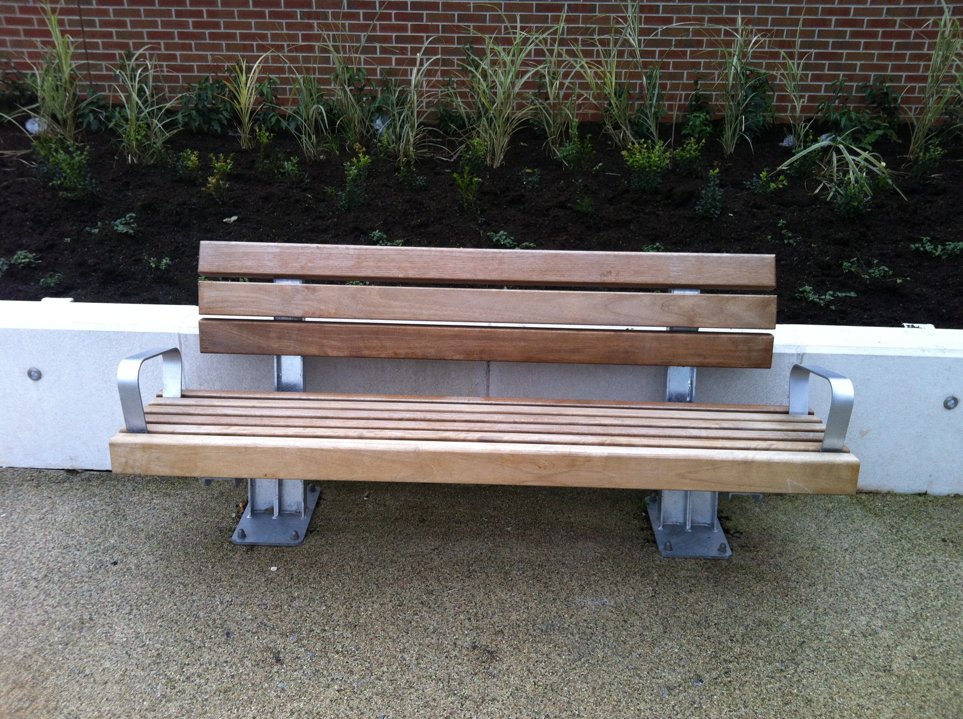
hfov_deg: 52.7
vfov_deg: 40.6
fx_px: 972
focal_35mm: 35
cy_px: 360
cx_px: 482
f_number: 2.8
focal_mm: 3.85
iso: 100
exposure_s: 1/120
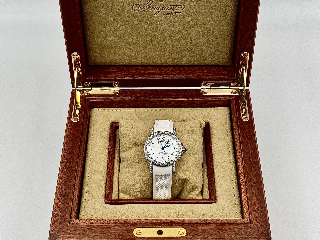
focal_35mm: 48
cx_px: 160
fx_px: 444
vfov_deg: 30.3
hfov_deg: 39.7
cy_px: 120
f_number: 1.78
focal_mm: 6.76
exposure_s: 1/191
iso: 64
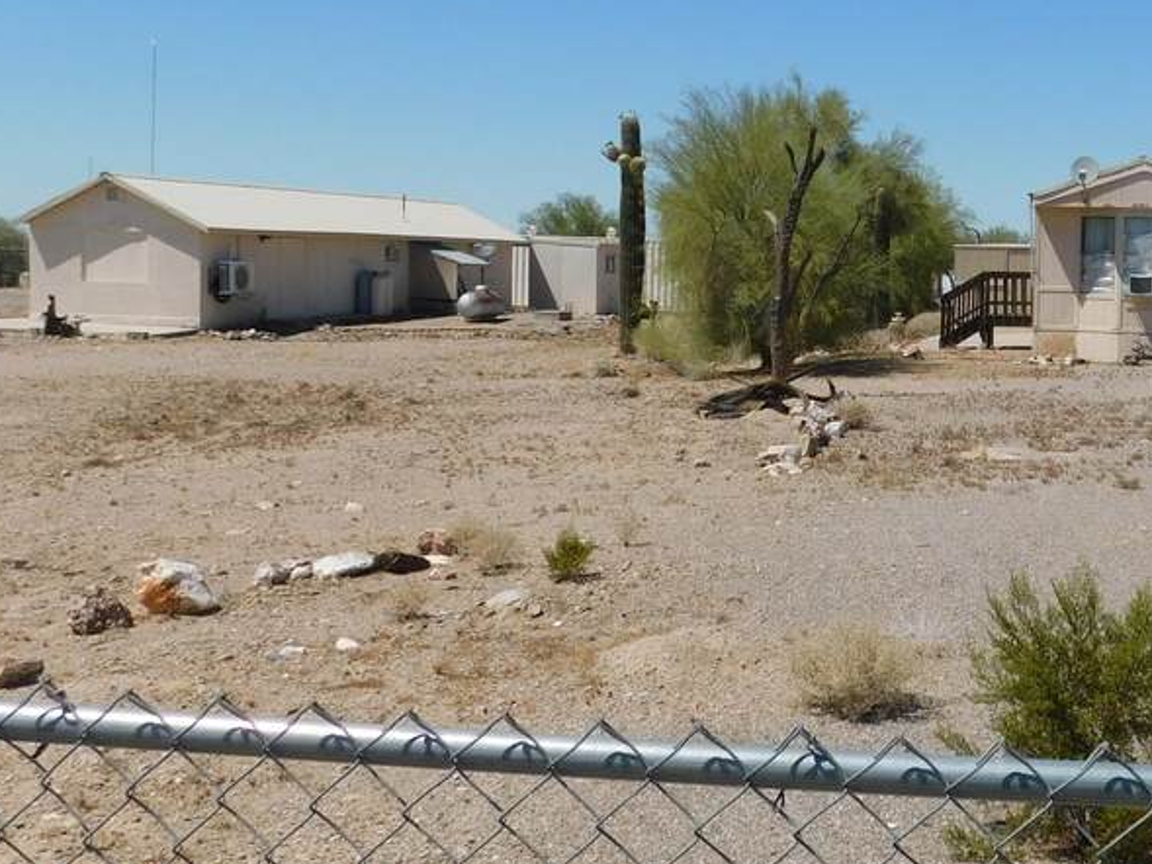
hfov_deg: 36.7
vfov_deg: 29.1
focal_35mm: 50
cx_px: 943
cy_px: 360
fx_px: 1664
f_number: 6
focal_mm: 4
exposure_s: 1/800
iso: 125
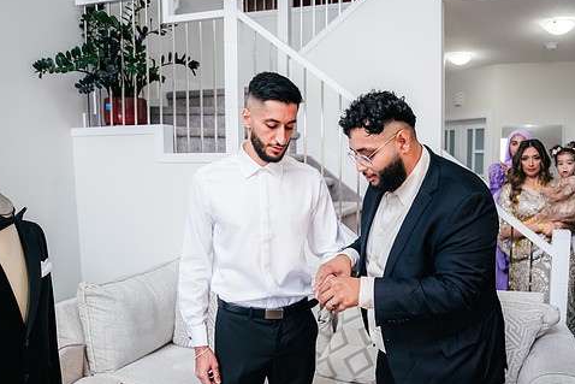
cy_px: 216
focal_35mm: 32
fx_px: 511
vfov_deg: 41.1
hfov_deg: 58.5
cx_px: 330
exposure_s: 1/160
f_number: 2.8
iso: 500
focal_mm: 24
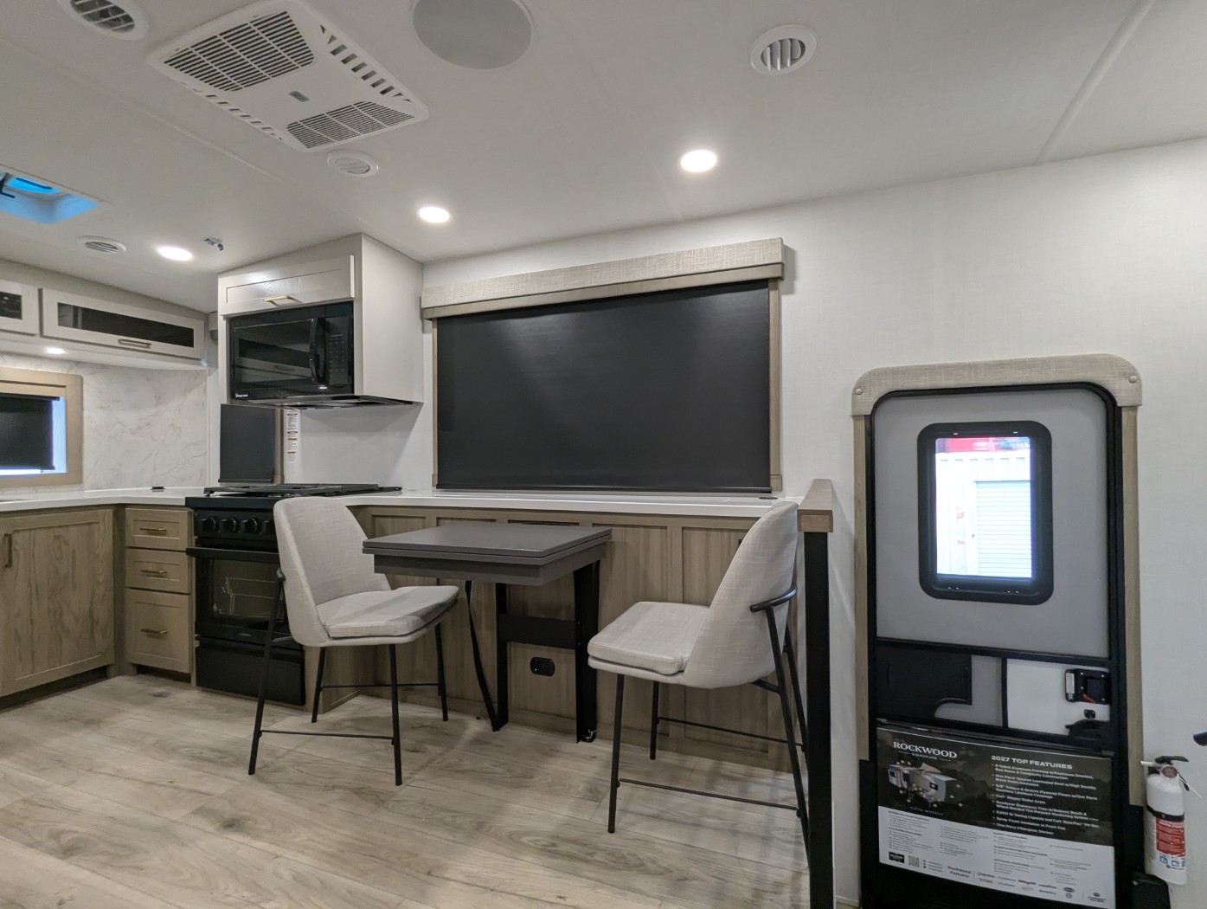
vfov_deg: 78.2
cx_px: 604
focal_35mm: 16
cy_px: 454
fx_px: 559
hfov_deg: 94.4
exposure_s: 1/50
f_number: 2.2
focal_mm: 2.35
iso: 150
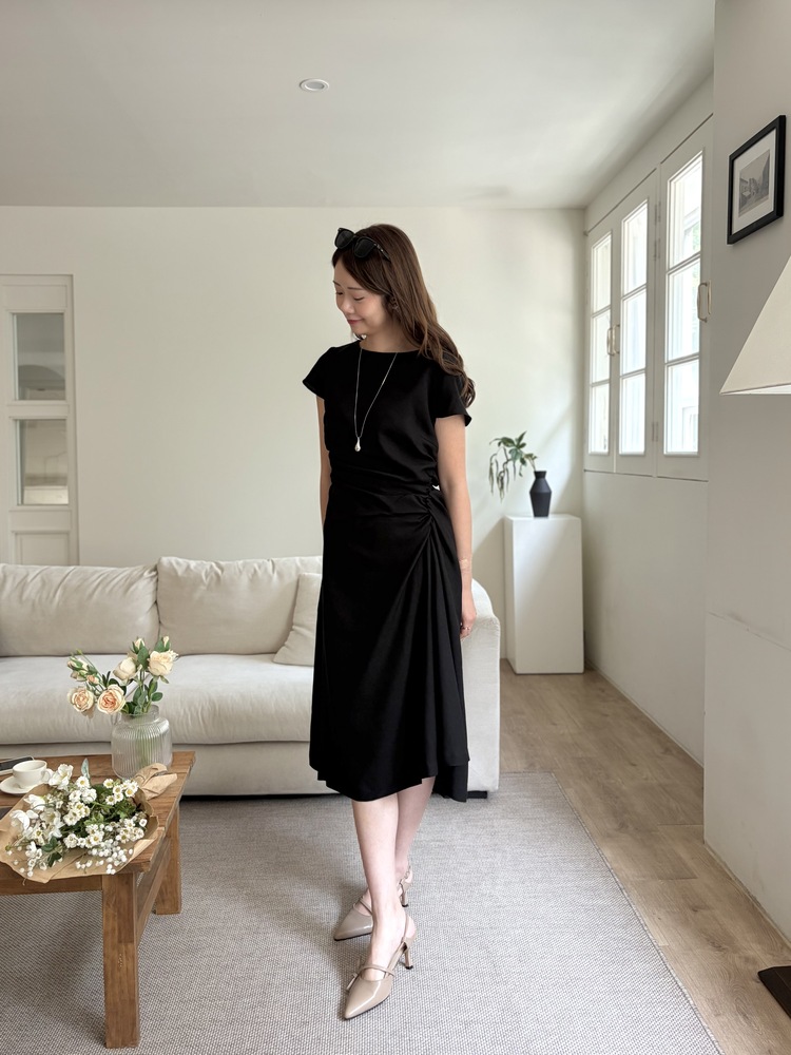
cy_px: 528
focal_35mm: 26
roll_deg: +0.0
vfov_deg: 67.3
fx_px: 792
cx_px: 396
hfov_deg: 53.1
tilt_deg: -2.4
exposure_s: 1/122
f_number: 1.6
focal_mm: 5.96
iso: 125
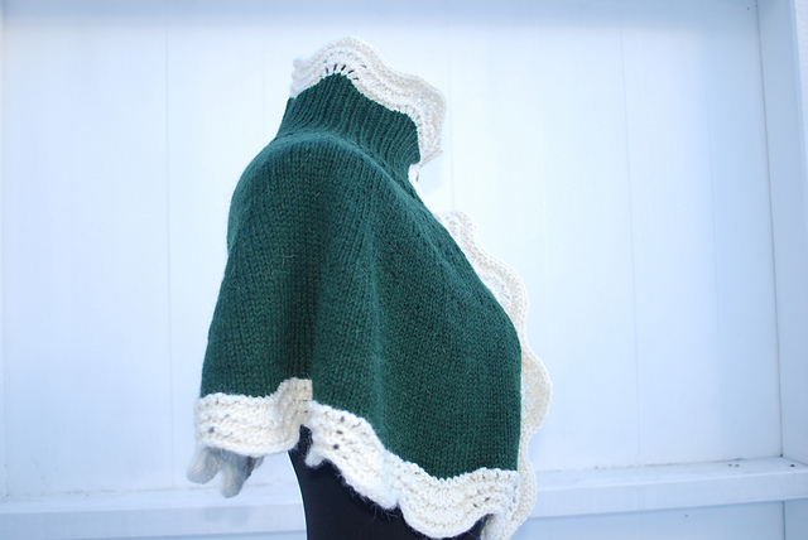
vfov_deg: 40.0
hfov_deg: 57.2
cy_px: 270
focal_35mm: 33
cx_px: 404
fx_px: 741
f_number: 4
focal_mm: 22
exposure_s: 1/100
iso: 200
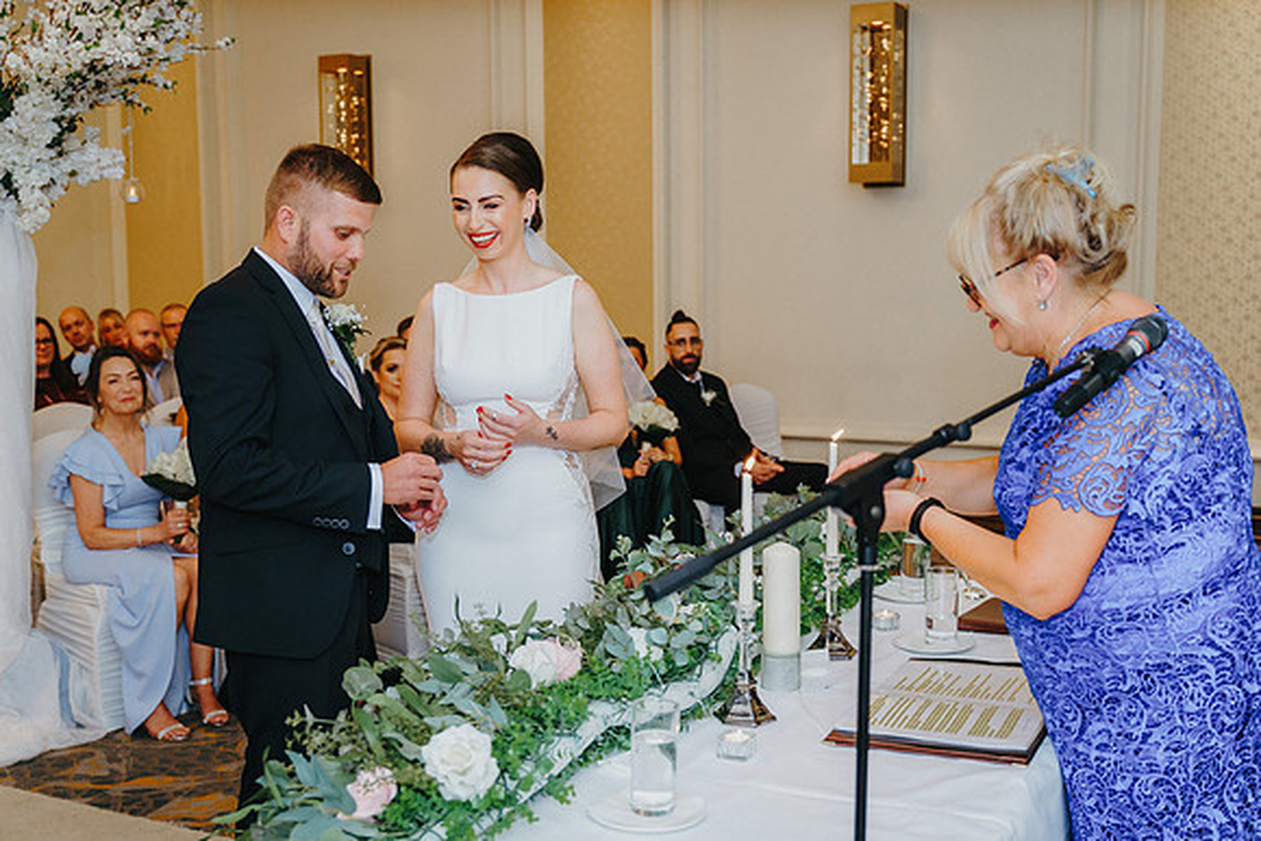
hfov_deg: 46.3
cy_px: 439
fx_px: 1474
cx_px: 630
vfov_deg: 31.9
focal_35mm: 42
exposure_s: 1/250
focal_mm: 35
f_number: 3.2
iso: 1250
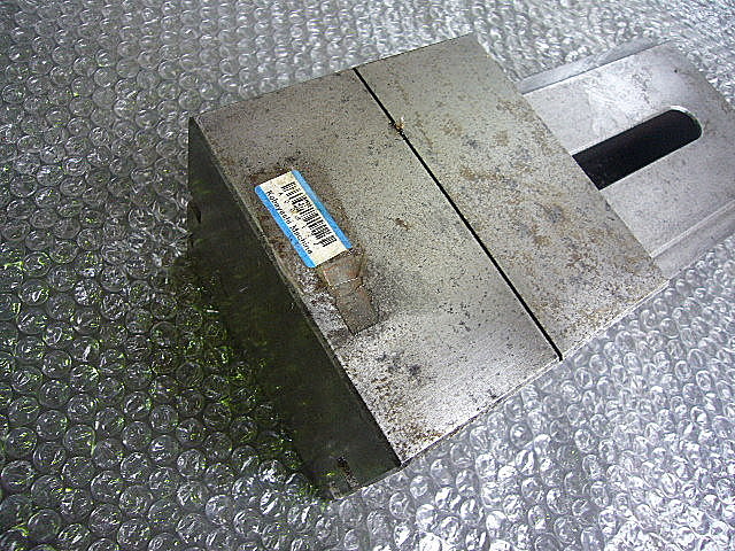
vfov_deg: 49.7
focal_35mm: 28
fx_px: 595
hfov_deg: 63.4
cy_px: 276
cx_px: 368
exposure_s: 1/25
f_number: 2.8
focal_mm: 4.6
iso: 100
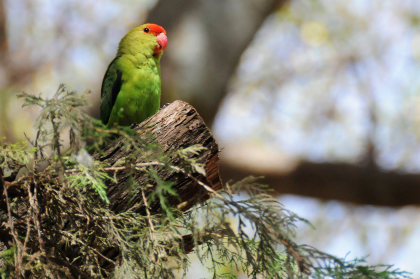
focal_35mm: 300
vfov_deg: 4.6
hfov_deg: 6.9
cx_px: 210
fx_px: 3495
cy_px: 140
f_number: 5.6
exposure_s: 1/800
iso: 800
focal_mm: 200
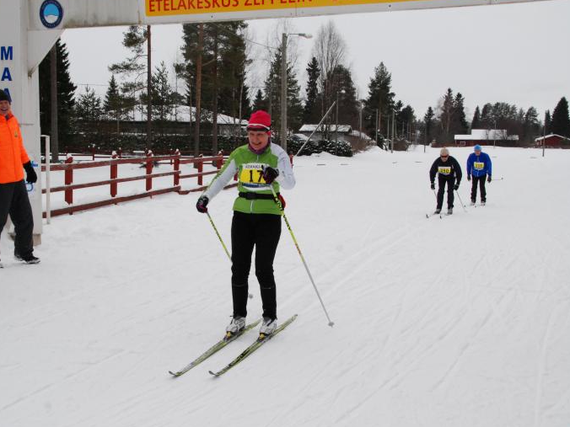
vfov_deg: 29.3
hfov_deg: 38.5
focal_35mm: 50
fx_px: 816
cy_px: 218
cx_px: 257
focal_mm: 29
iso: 800
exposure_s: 1/500
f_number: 11
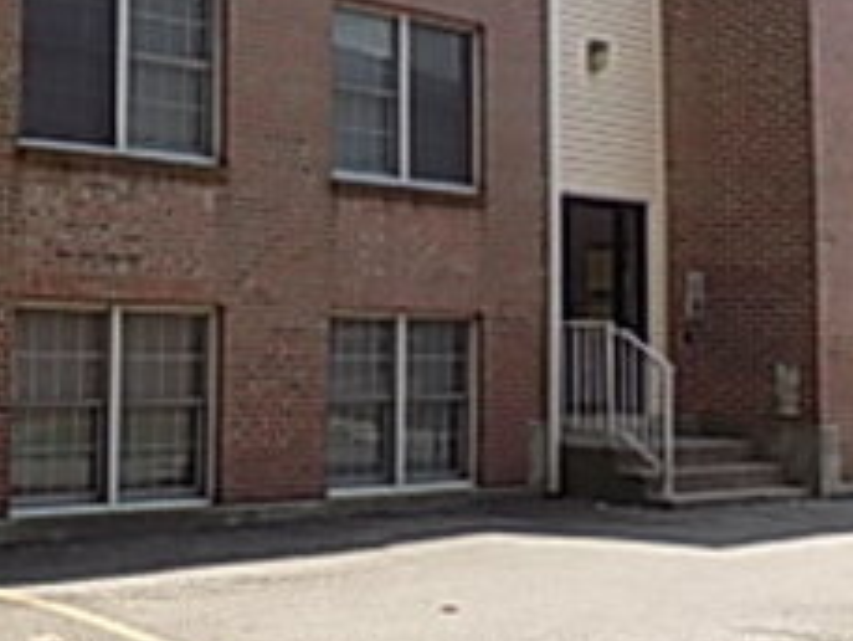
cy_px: 134
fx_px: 1652
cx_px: 47
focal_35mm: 67
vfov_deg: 21.7
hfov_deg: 27.6
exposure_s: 1/640
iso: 80
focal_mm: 4
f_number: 3.1
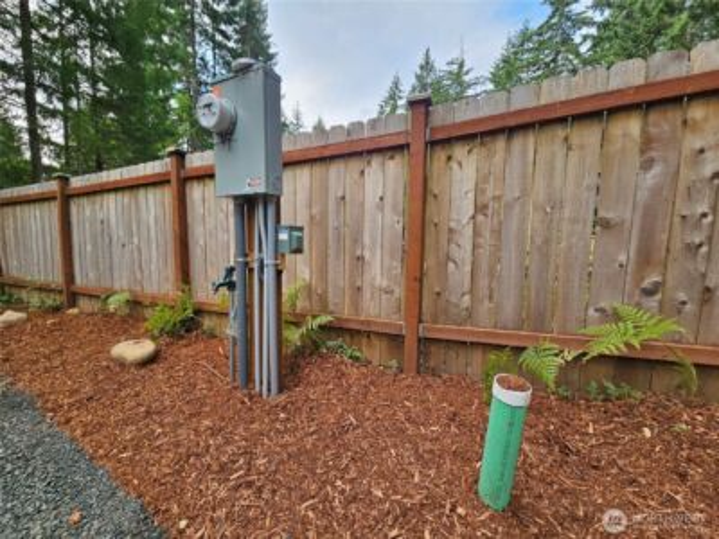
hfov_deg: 106.2
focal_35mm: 13
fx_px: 270
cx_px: 360
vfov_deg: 89.9
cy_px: 270
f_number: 2.2
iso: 50
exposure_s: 1/359
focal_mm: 2.2
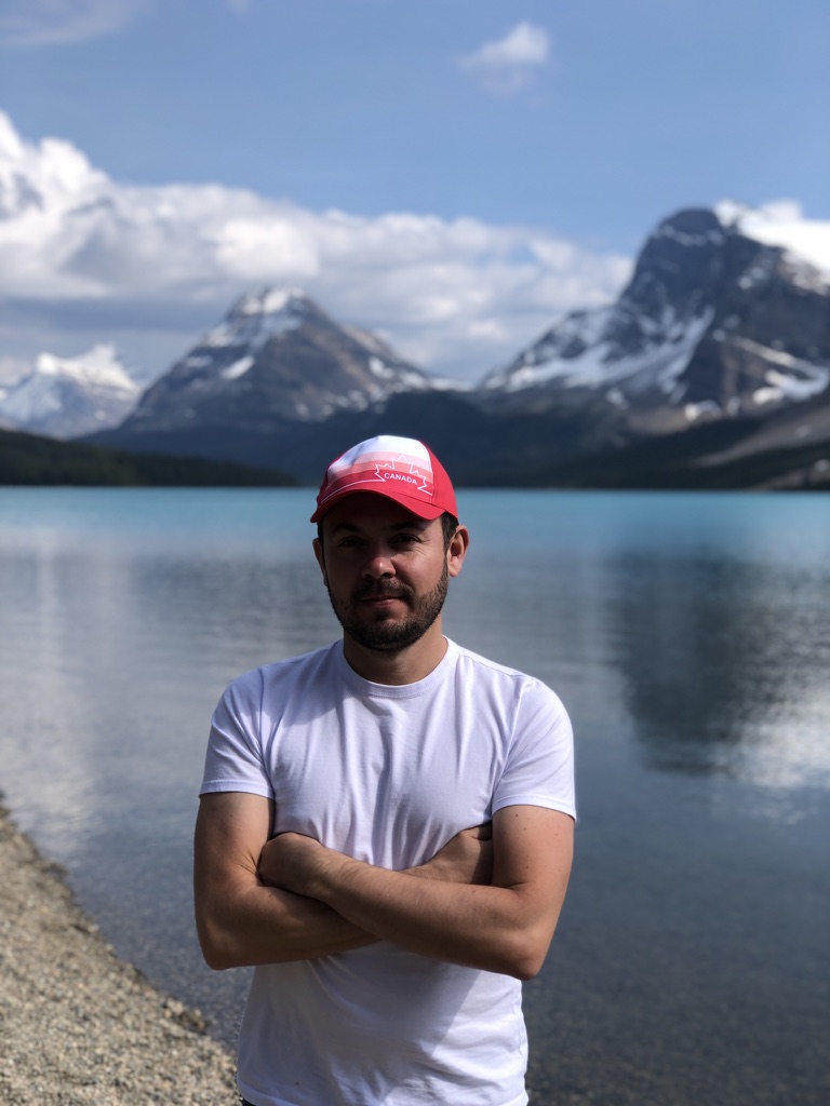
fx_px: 1822
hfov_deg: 25.7
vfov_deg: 33.8
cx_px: 415
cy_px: 553
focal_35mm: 57
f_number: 2.8
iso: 20
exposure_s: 1/676
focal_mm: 6.6
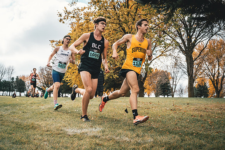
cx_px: 112
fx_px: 313
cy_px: 75
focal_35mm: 50
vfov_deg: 27.0
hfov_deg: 39.6
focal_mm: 50
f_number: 6.3
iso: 400
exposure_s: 1/1250
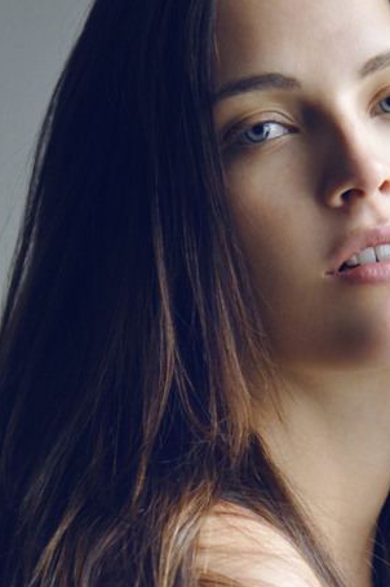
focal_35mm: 360
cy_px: 546
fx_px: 5861
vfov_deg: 5.7
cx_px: 222
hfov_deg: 3.8
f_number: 2.8
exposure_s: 1/50
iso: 400
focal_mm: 105
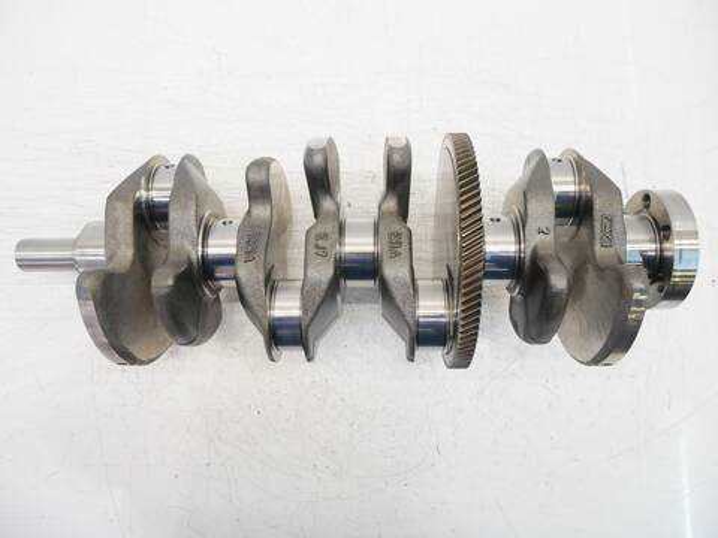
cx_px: 359
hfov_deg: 67.3
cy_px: 269
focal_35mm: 26
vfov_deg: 53.1
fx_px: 539
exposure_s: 1/60
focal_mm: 13
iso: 250
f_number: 3.5
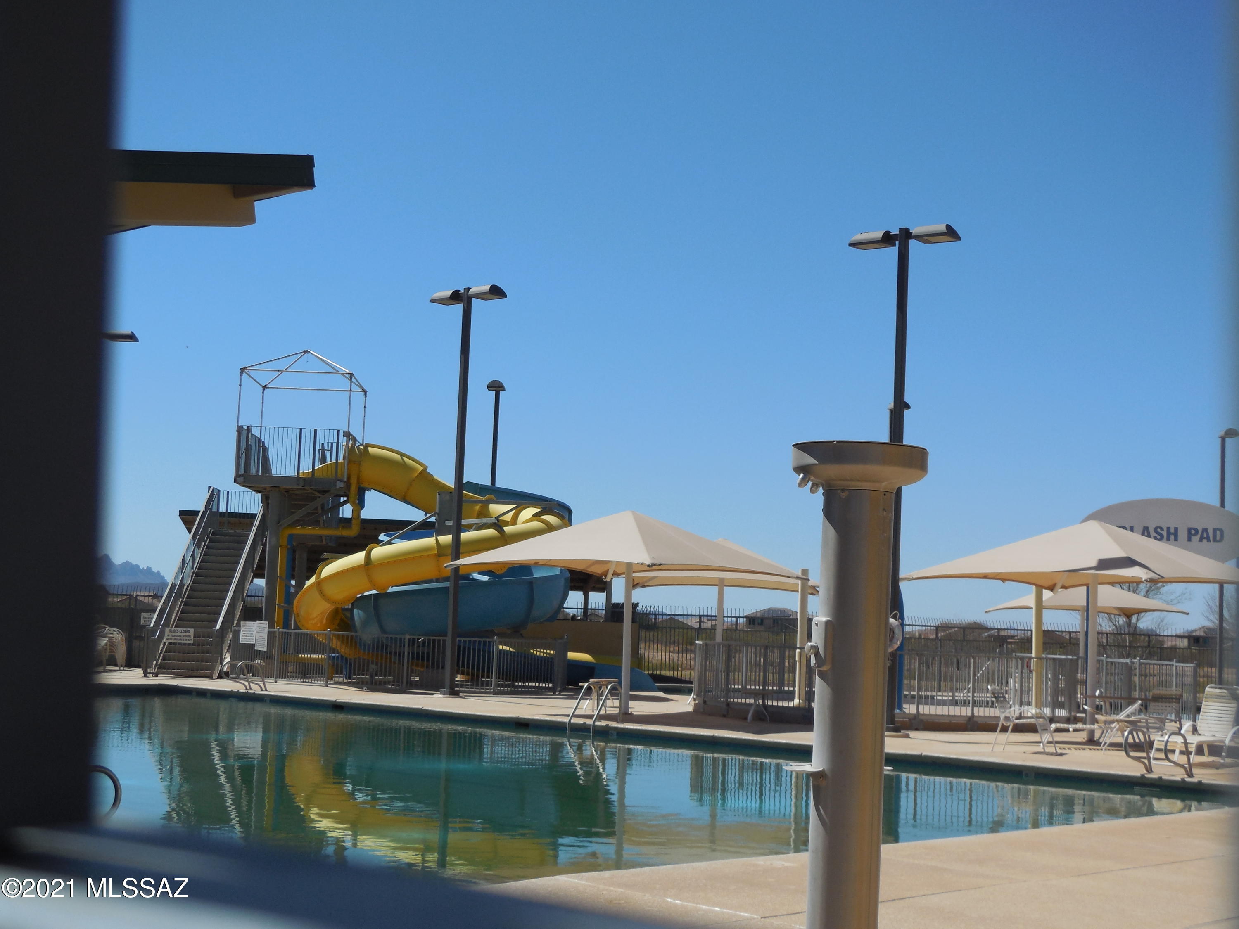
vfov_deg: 27.5
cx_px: 620
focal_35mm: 53
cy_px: 464
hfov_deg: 36.2
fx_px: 1897
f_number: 7.9
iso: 125
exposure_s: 1/500
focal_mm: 9.4
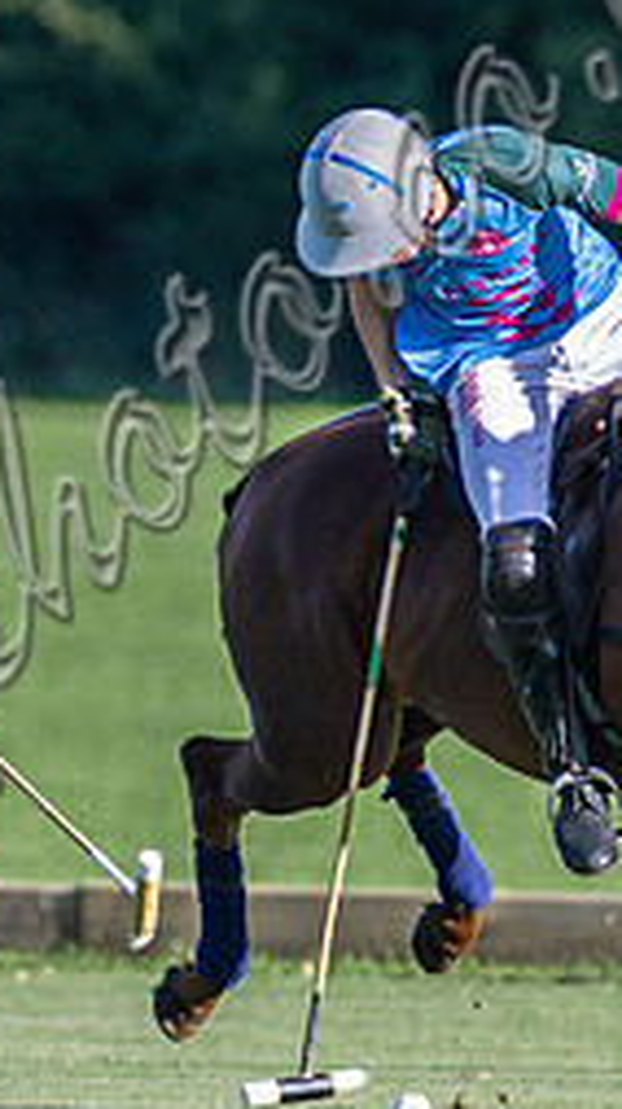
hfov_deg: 0.6
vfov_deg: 1.0
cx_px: 215
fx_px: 61236
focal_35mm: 2085
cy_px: 492
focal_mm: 300
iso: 160
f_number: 3.2
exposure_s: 1/1600
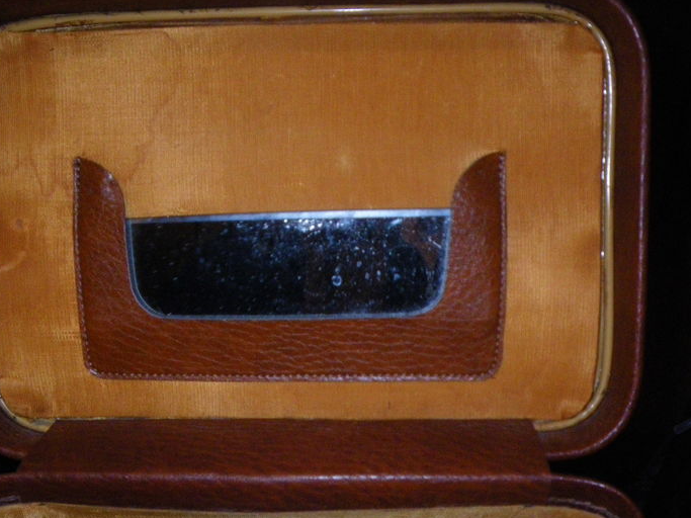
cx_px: 329
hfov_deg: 45.8
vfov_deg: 34.7
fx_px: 818
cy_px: 352
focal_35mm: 41
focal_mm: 5
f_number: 3.5
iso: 400
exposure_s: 1/50
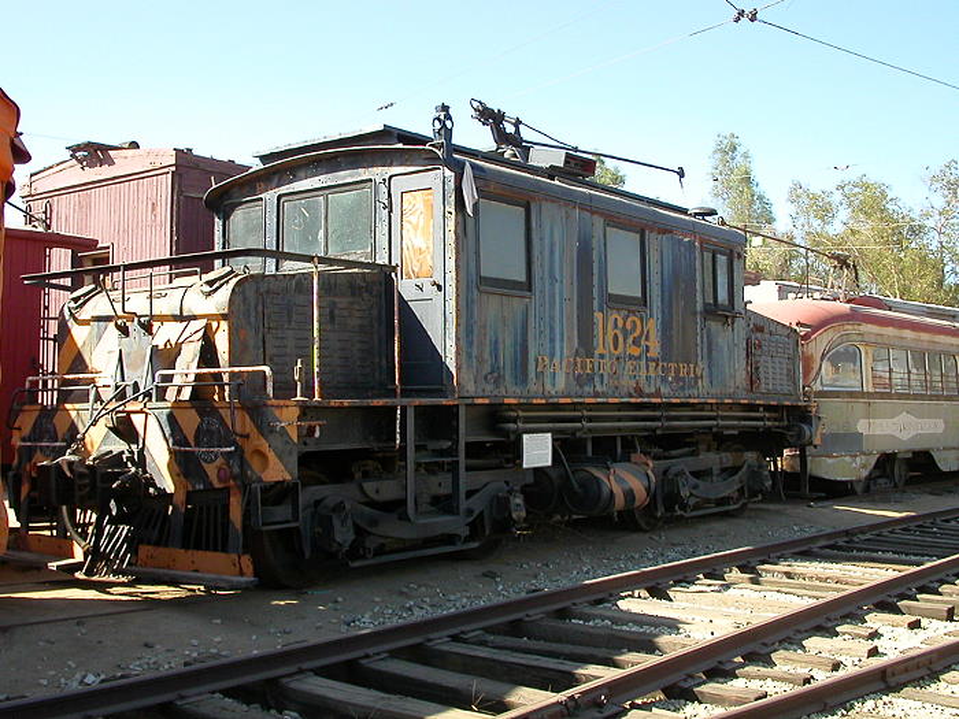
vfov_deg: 33.6
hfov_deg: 43.9
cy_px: 360
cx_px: 480
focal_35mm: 43
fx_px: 1191
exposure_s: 1/198
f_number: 4.8
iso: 100
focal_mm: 6.6
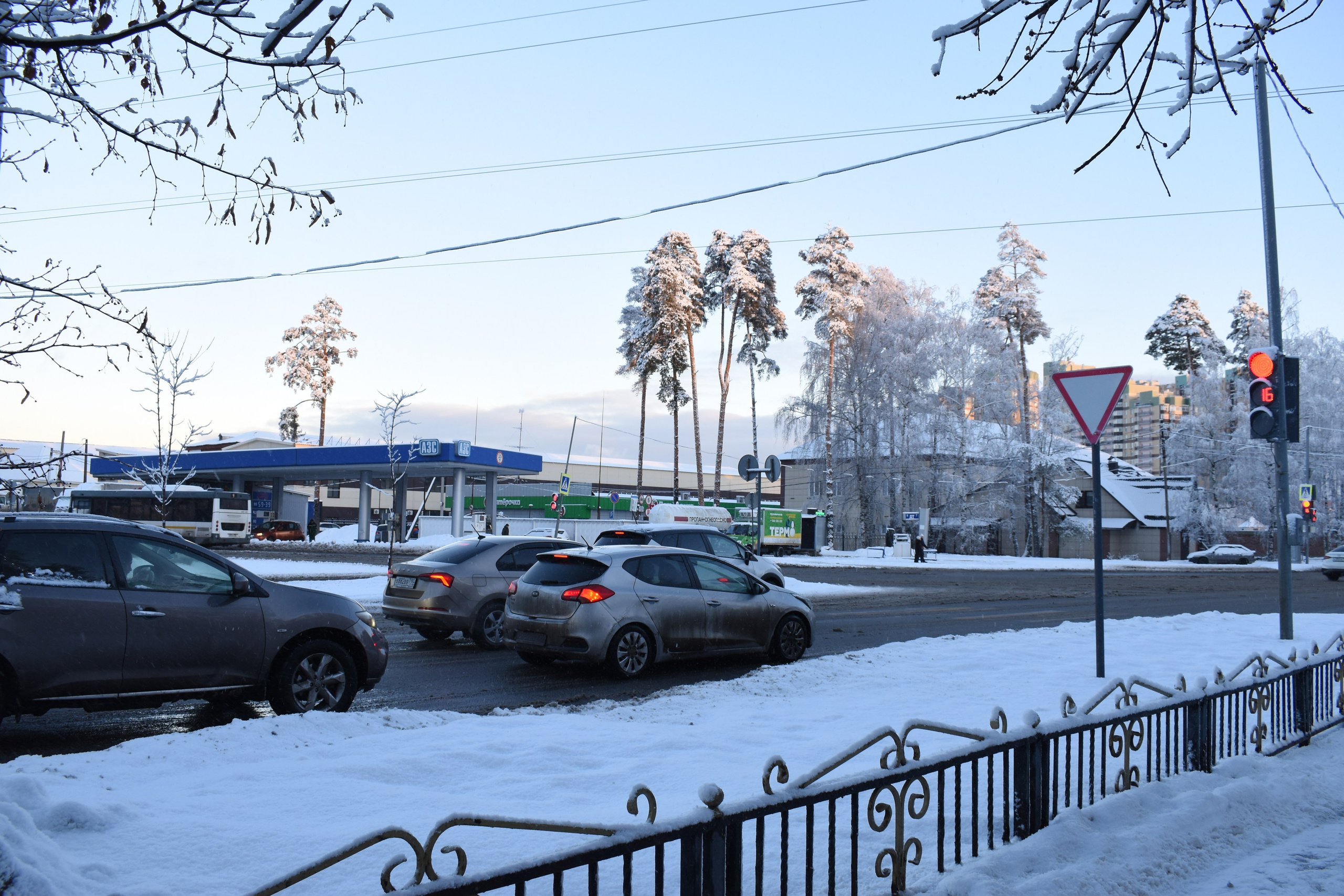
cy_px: 448
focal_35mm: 33
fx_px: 1232
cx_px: 672
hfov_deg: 57.2
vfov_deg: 40.0
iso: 250
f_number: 7.1
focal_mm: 22
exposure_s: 1/100
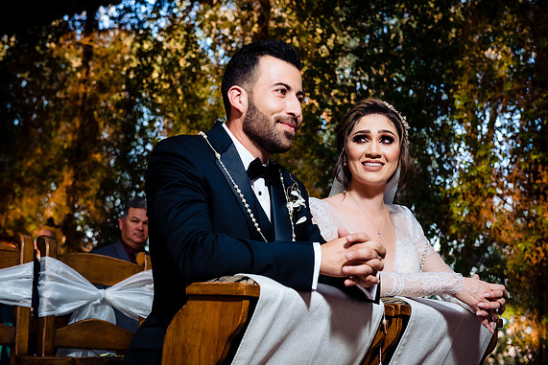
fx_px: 959
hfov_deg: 31.9
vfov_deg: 21.6
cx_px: 274
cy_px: 183
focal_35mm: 63
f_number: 5
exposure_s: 1/160
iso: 800
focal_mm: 62
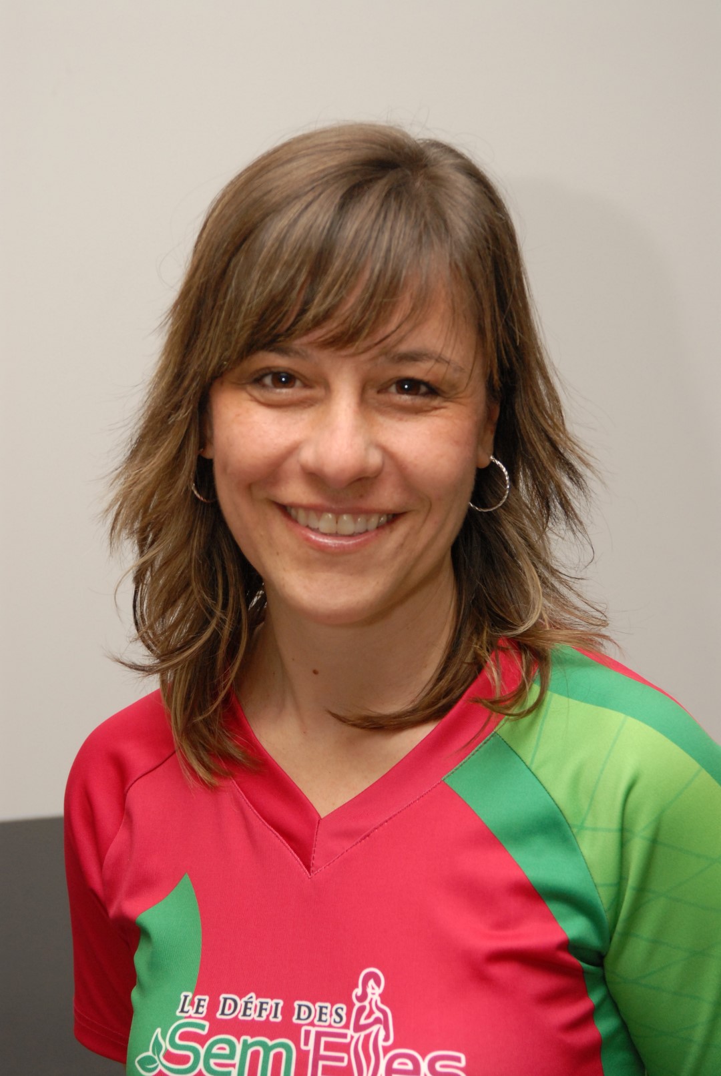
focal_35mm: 82
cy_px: 538
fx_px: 2471
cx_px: 360
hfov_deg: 16.6
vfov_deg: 24.6
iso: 500
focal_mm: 55
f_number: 5.6
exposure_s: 1/100
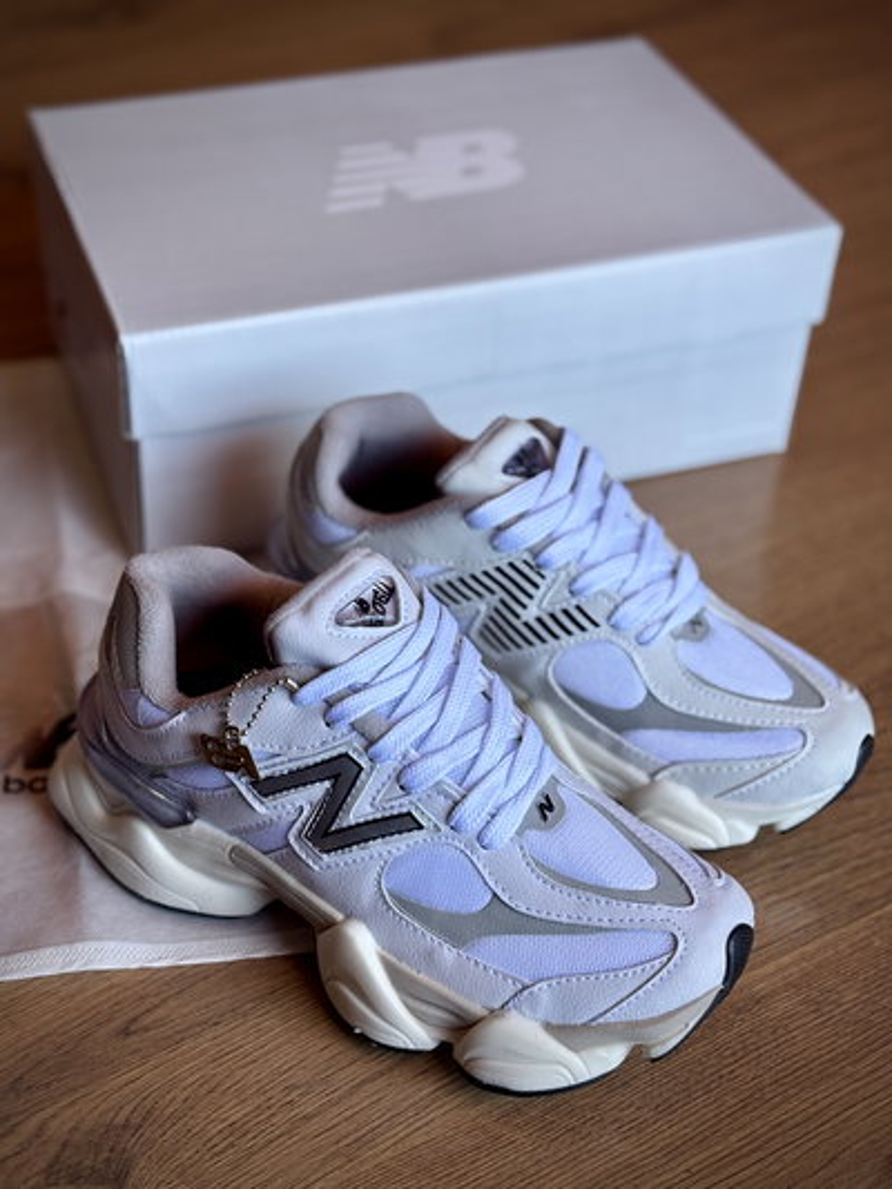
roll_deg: -2.5
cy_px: 594
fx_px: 1786
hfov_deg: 28.0
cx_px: 446
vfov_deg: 36.8
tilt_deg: -39.8
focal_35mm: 52
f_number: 1.6
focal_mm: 5.96
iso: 32
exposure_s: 1/121
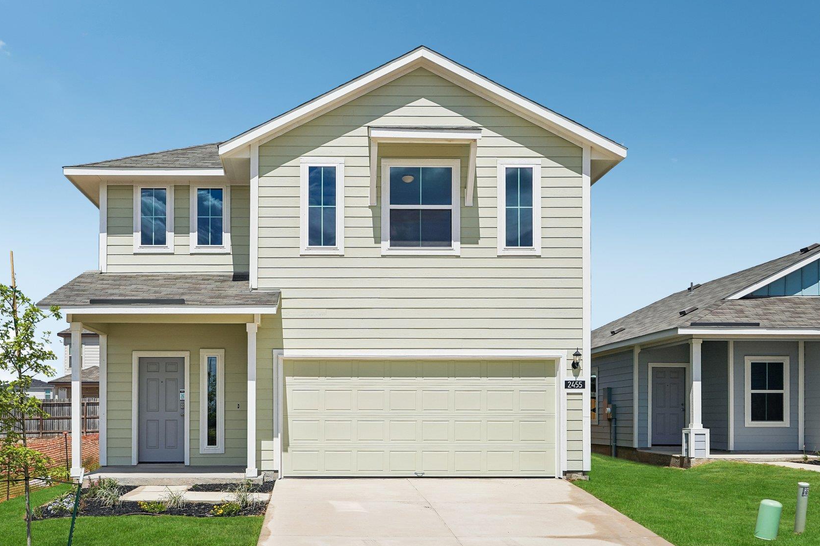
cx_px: 337
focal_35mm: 37
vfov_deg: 35.9
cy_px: 285
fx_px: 843
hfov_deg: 51.6
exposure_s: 1/800
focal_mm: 30
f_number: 8
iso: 100
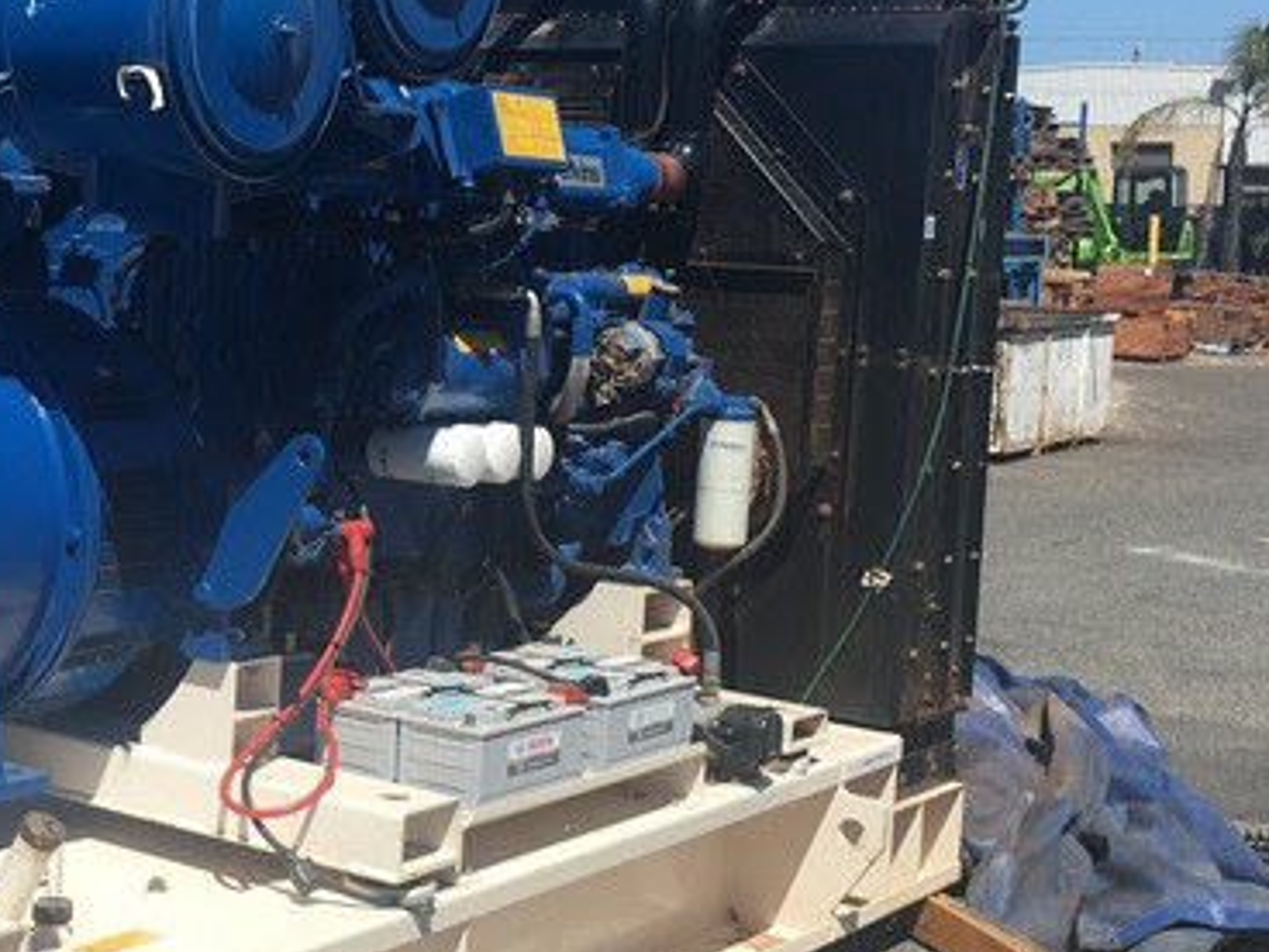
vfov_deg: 23.3
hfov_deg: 29.9
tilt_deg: -6.4
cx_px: 231
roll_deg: +0.2
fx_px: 2310
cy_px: 410
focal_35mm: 63
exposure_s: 1/1709
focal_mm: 4.15
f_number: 2.2
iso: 25
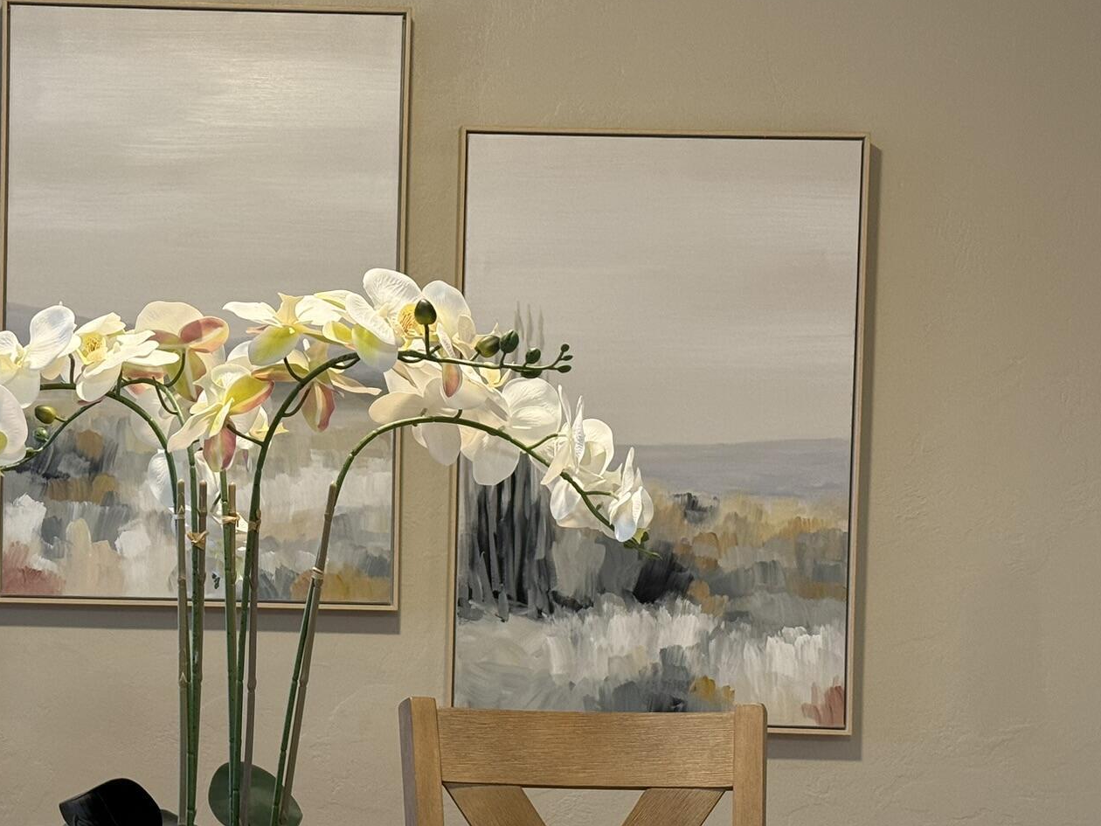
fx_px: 2481
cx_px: 247
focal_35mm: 78
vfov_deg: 18.9
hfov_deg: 24.7
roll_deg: -1.5
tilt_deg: -1.0
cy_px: 519
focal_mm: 6.76
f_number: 1.78
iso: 125
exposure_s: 1/60
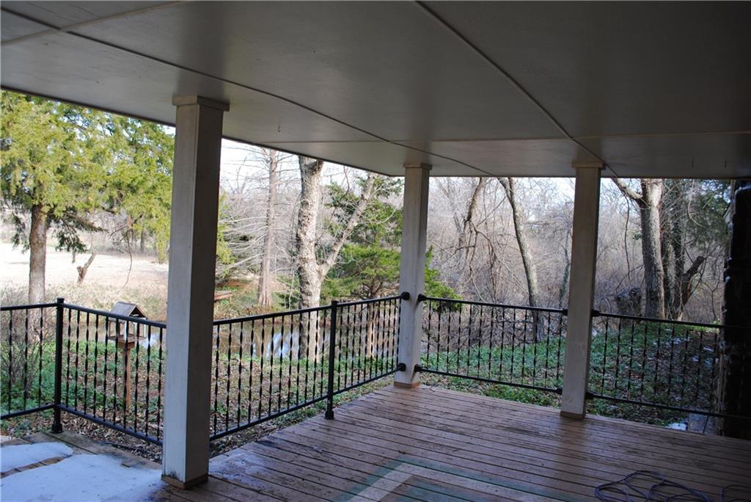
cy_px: 251
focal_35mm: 27
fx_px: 564
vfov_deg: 48.0
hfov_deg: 67.4
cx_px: 376
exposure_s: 1/100
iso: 200
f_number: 5.6
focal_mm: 18
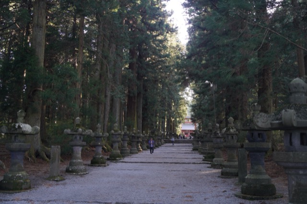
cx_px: 154
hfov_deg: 50.7
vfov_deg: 35.0
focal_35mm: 38
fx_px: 324
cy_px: 102
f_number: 3.2
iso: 500
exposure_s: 1/125
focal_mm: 38
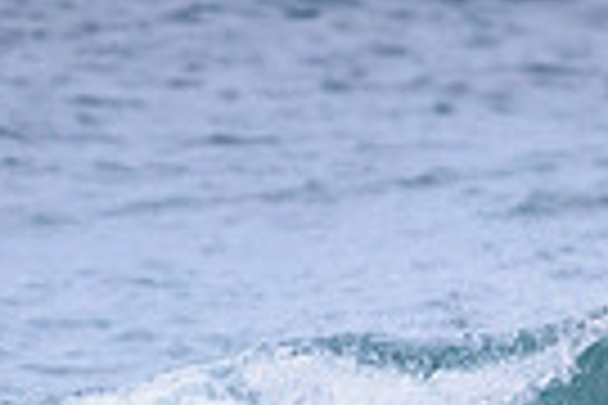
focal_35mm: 2642
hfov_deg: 0.8
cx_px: 874
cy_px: 615
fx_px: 44617
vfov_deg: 0.5
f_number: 5.6
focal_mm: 500
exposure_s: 1/2000
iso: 2200
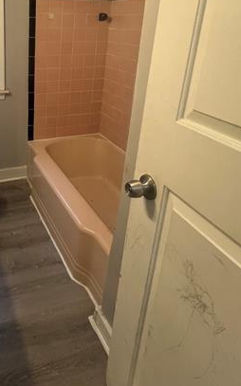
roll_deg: -1.4
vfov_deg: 68.2
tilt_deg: -20.4
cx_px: 26
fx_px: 274
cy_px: 124
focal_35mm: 26
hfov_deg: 43.6
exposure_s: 1/120
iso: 250
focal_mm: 1.57
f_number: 1.8
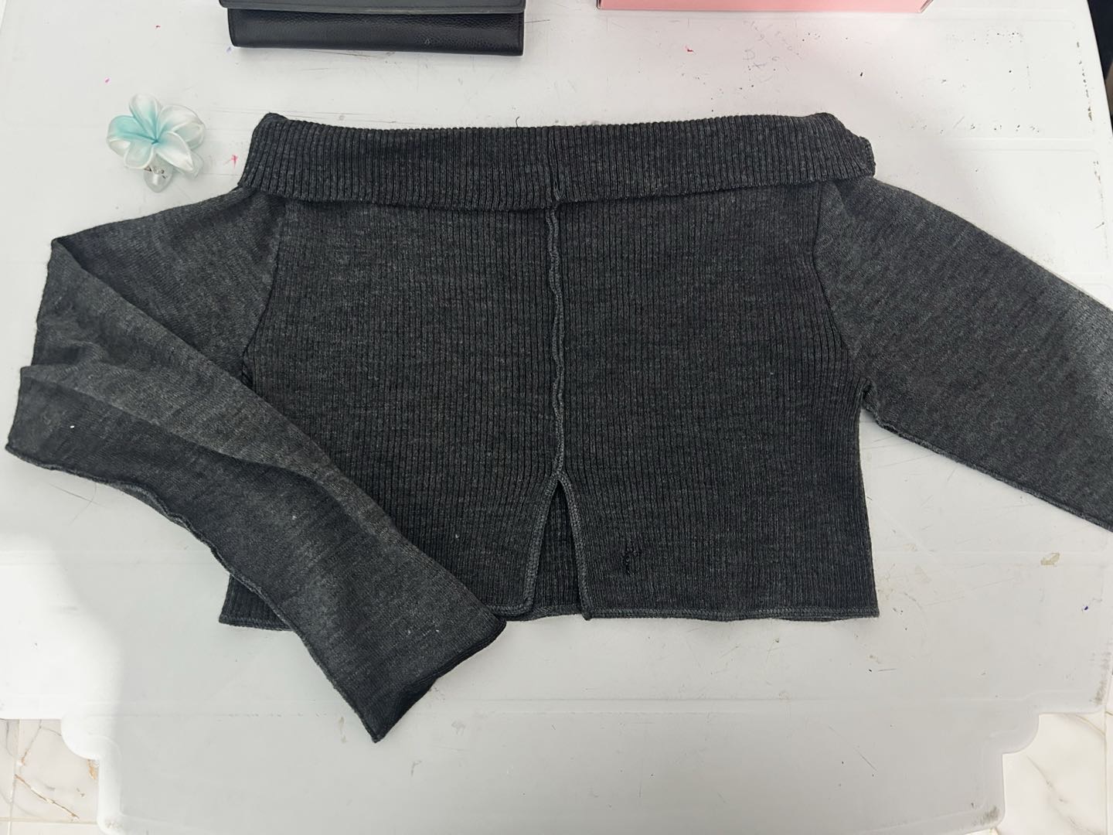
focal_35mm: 26
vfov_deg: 53.1
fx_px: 836
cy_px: 418
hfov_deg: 67.3
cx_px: 556
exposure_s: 1/33
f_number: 1.5
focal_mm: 5.7
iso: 500
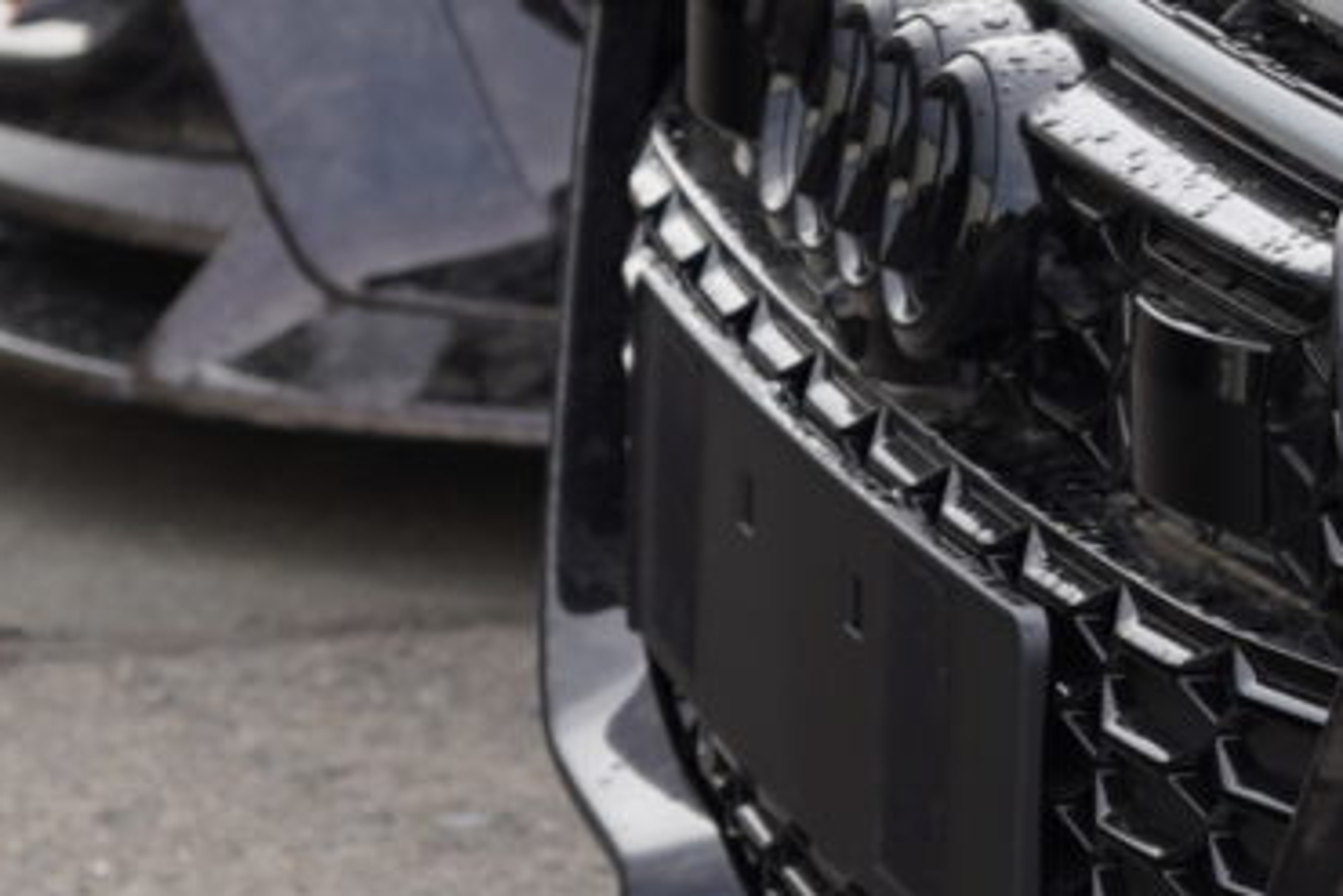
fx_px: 15487
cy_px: 107
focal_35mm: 415
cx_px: 1851
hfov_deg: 4.9
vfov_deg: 3.3
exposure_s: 1/60
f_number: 5.6
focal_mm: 60
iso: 100
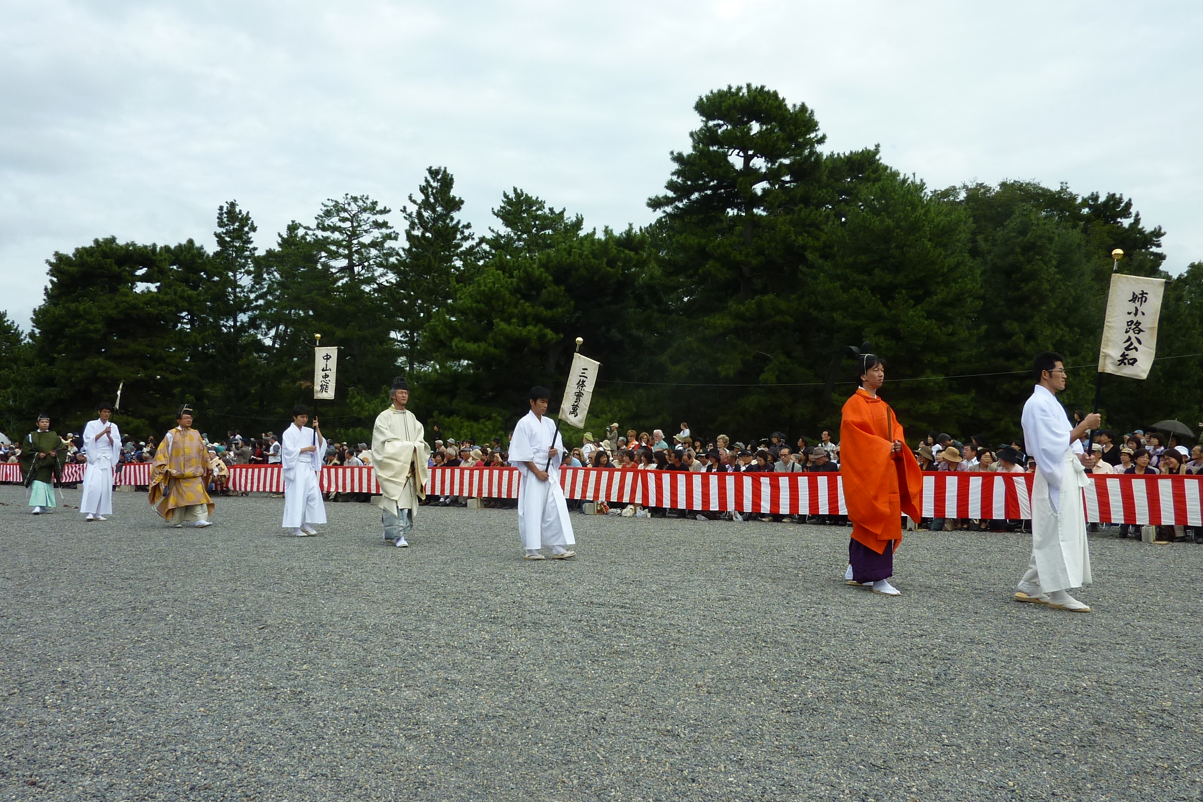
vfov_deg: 47.9
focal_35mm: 27
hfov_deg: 67.4
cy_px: 412
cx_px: 622
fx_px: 902
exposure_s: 1/500
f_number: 4
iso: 80
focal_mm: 4.1
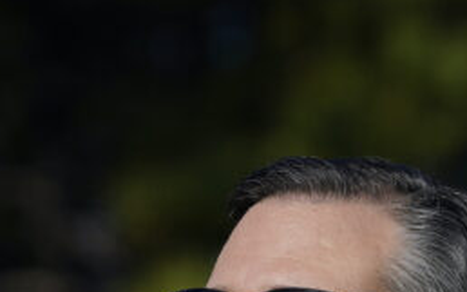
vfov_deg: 1.3
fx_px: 13027
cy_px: 282
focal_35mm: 1024
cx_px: 188
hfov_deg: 2.1
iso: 160
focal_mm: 253
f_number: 7.1
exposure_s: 1/1250
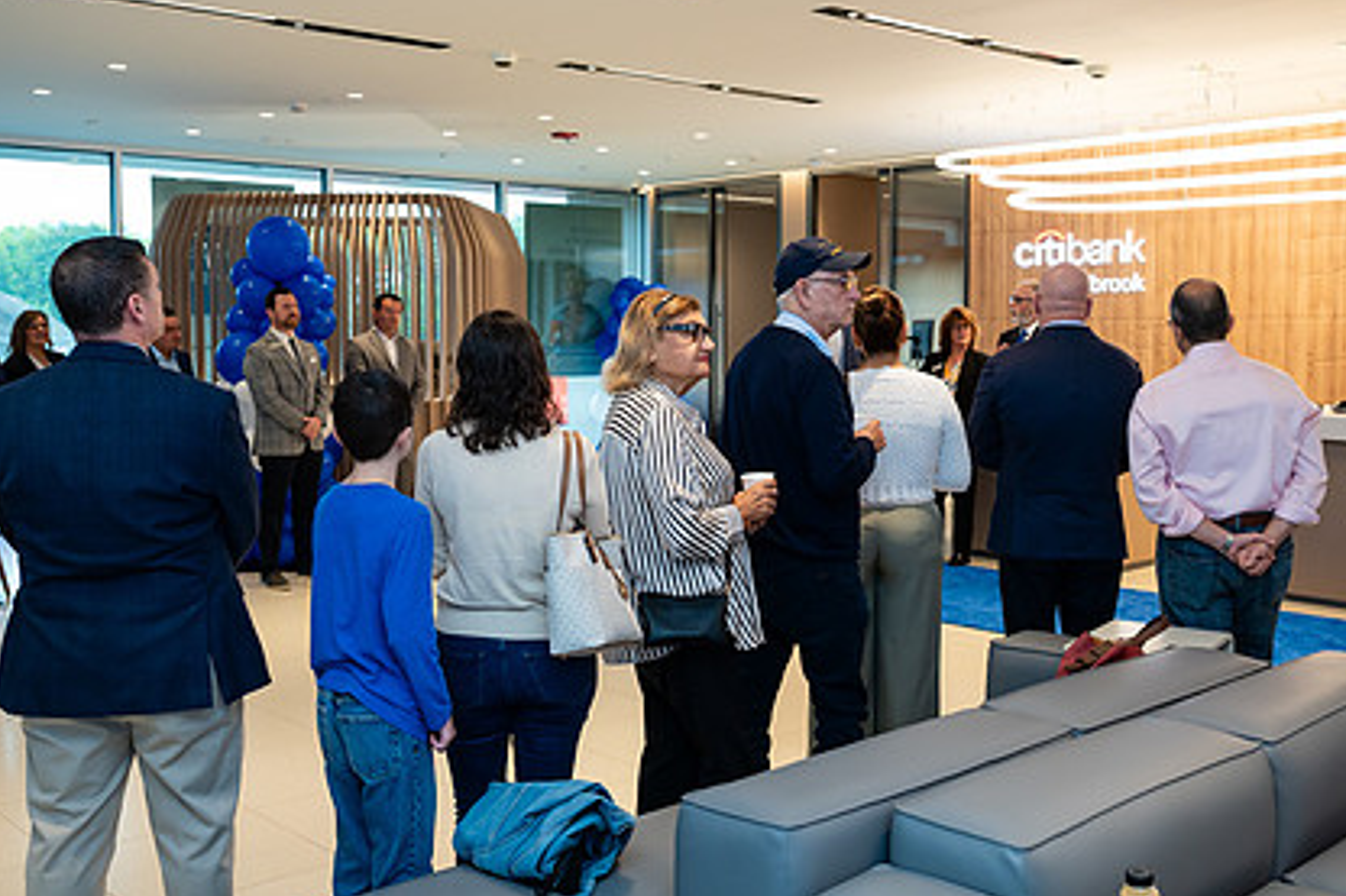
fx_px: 1458
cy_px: 398
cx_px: 705
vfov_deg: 34.1
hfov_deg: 49.6
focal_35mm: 39
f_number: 3.5
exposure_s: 1/200
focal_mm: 27.5
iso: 640
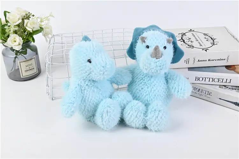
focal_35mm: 40
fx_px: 266
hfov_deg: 48.5
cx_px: 120
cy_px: 80
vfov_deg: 33.4
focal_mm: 40
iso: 100
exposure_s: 1/125
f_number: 16
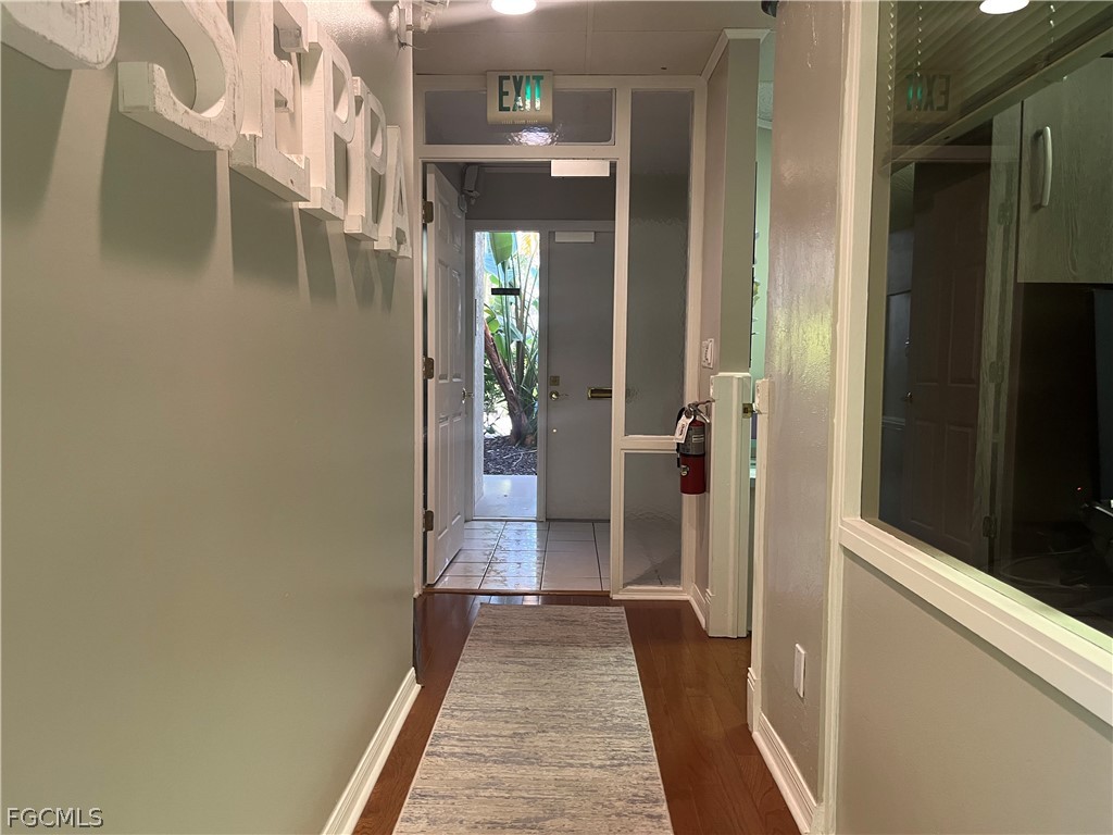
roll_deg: +0.0
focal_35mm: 26
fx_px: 836
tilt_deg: -2.4
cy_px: 418
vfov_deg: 53.1
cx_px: 556
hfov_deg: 67.3
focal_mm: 5.1
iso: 160
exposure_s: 1/60
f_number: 1.6
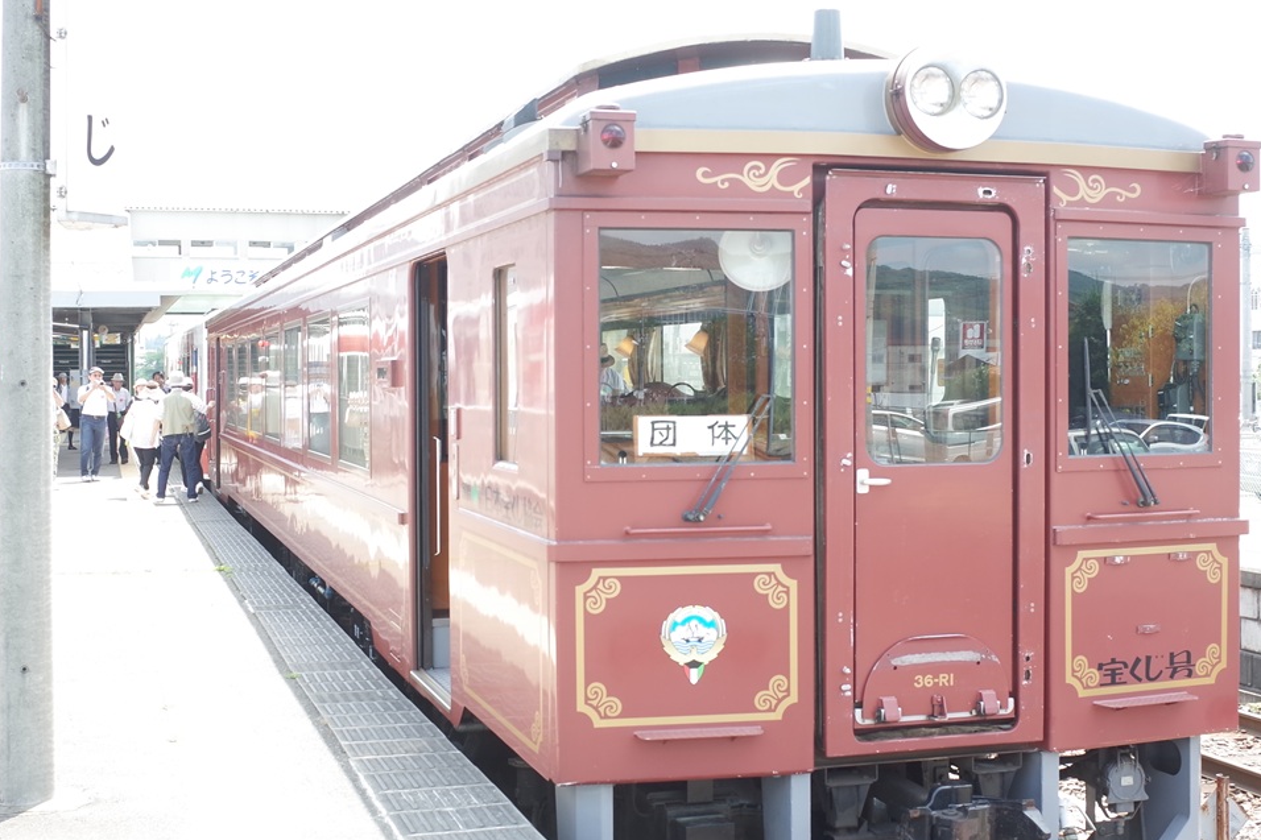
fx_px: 1681
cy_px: 415
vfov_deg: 28.1
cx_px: 634
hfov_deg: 41.1
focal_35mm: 48
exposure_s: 1/90
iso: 100
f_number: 4
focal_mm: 18.3
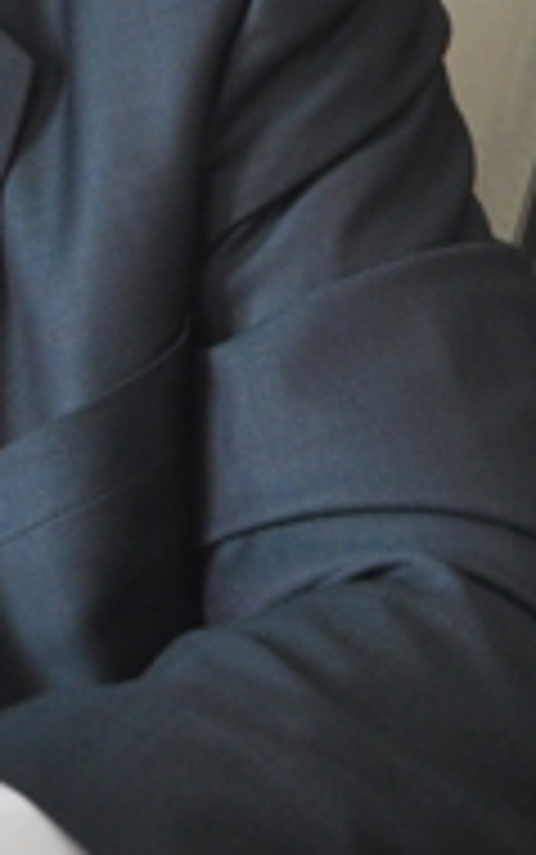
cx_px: -277
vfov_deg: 6.5
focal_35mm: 319
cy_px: -207
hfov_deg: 4.1
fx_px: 7445
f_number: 4.5
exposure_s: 1/125
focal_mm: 62
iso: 1250
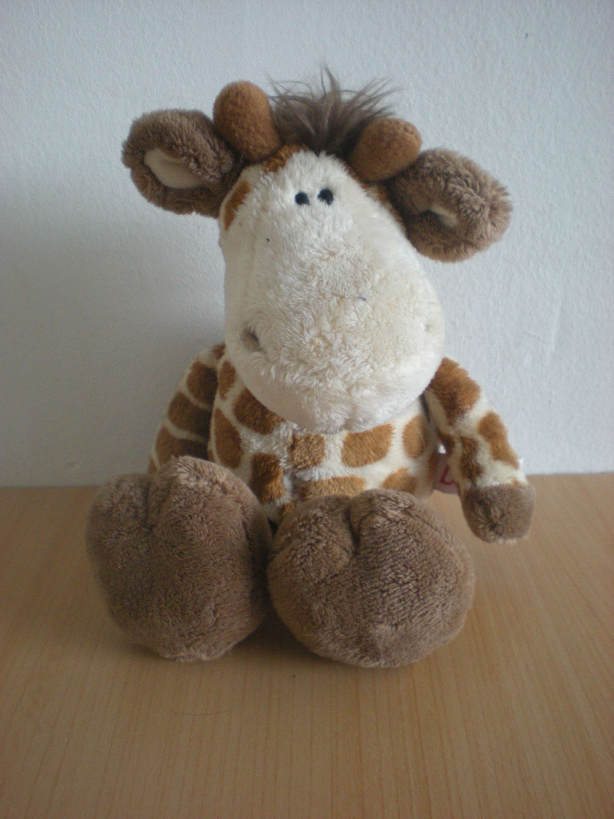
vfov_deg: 49.0
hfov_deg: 37.7
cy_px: 410
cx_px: 307
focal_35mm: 38
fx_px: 899
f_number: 3.1
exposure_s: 1/13.8
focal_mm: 6.3
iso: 200
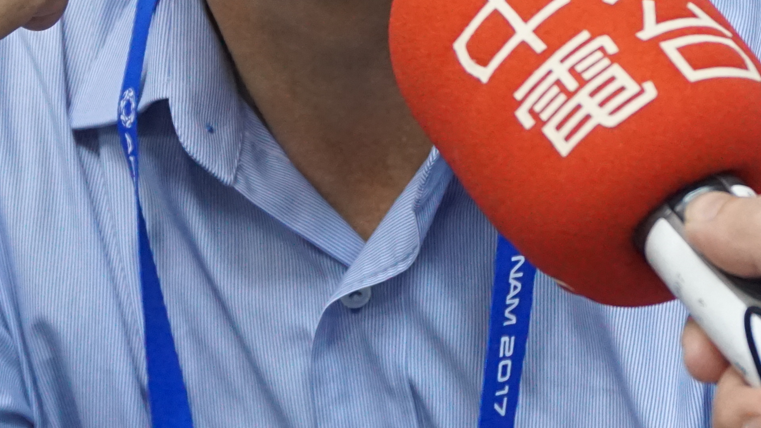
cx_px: 516
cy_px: -130
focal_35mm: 133
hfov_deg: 16.1
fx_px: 2676
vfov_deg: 9.0
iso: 2000
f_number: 4.5
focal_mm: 27
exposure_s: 1/160
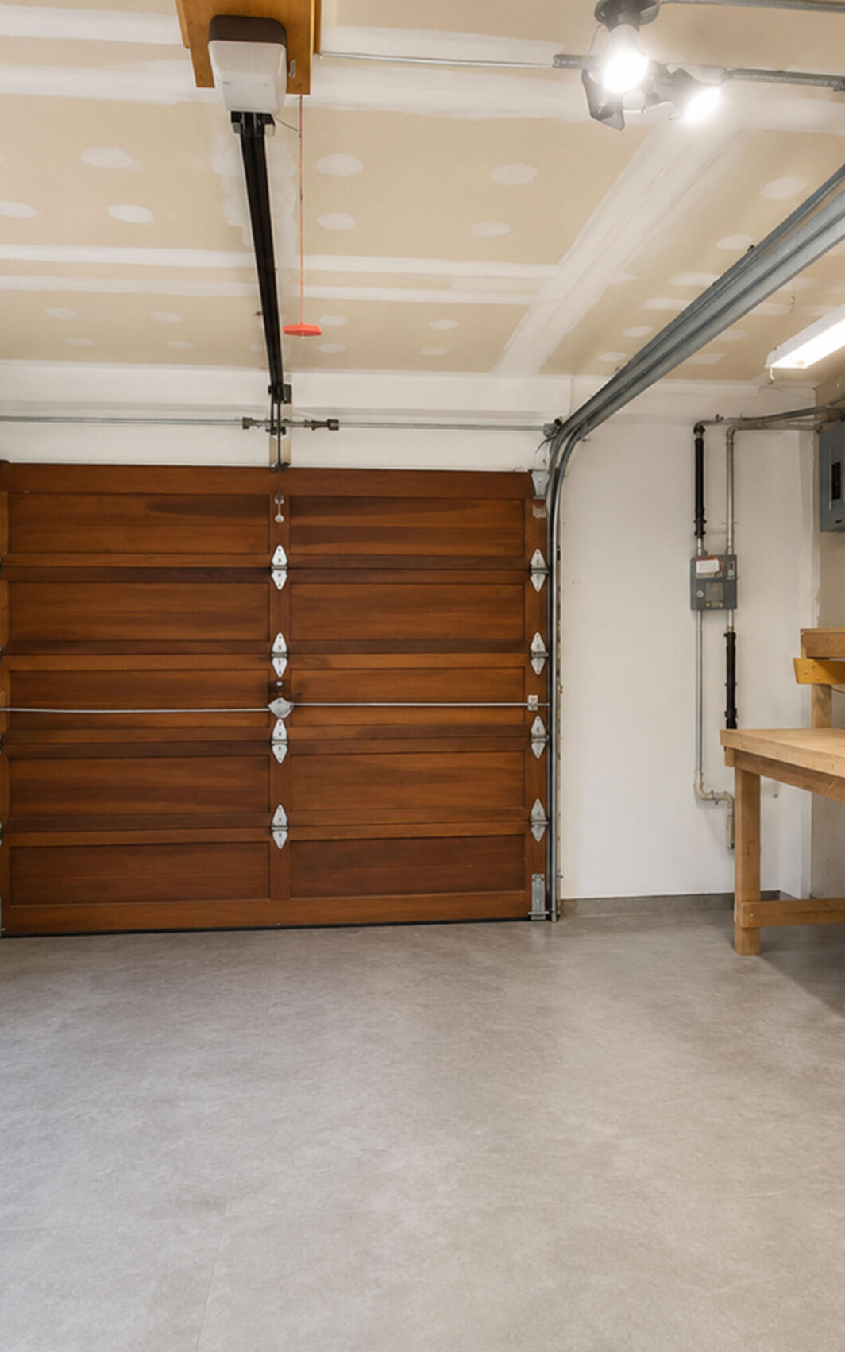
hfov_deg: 52.9
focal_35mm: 23
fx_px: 847
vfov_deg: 77.2
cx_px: 477
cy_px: 677
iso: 2000
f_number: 7.1
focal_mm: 10
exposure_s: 1/60
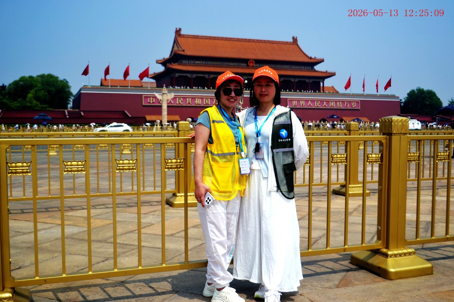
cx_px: 227
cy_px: 151
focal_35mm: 39
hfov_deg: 49.6
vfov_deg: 34.2
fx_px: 492
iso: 100
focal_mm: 26
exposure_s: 1/1250
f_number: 4.2
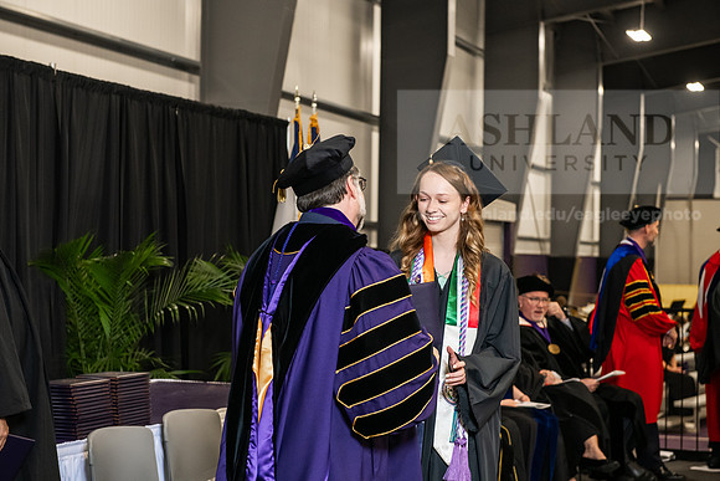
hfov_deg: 28.8
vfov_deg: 19.5
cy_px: 240
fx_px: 1400
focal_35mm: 70
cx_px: 360
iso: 2500
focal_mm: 70
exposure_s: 1/200
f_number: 5
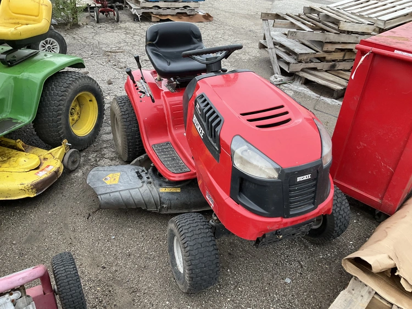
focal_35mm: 29
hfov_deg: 61.6
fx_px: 345
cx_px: 206
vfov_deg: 48.3
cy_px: 154
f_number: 1.8
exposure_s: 1/122
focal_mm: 3
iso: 40
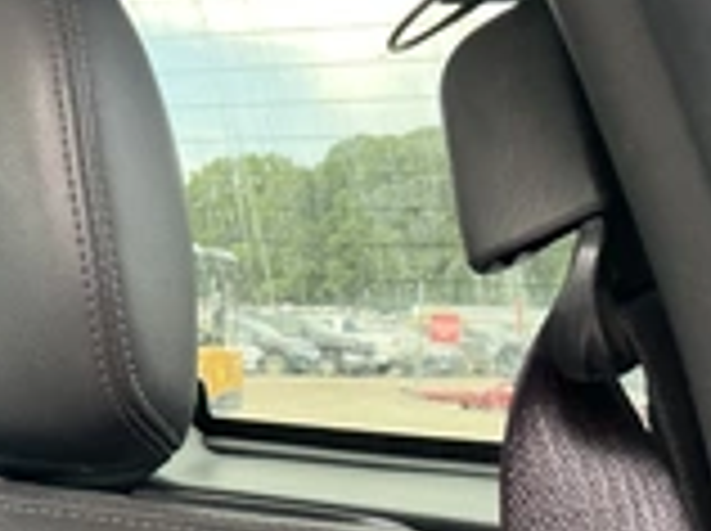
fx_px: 1456
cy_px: 252
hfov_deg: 26.1
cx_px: 9
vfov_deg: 20.7
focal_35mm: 71
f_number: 1.8
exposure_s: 1/60
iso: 100
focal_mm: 3
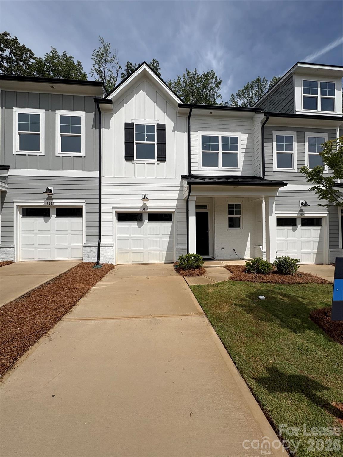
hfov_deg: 85.7
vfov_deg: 102.1
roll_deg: -0.2
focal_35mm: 14
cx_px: 172
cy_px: 228
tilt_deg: +2.1
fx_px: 185
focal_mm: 2.22
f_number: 2.2
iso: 50
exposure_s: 1/3717
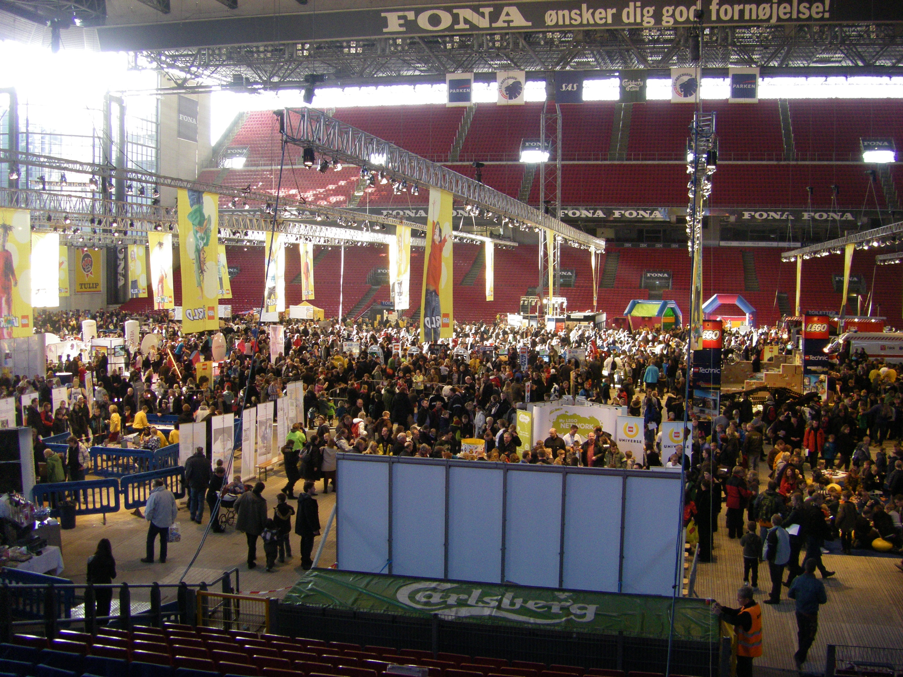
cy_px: 338
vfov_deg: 37.7
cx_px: 452
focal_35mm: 38
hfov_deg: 49.0
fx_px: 991
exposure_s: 1/50
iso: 320
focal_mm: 6.3
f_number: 3.5
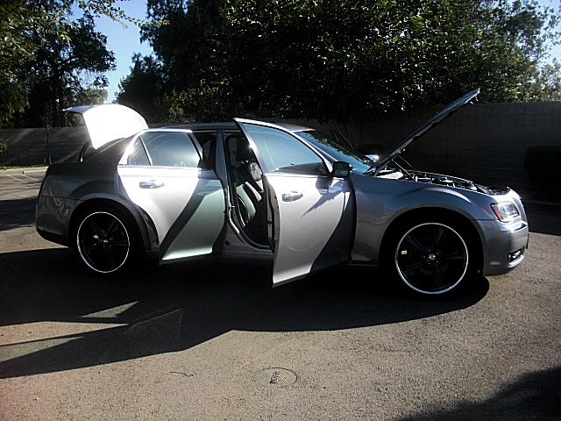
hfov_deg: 51.4
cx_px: 280
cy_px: 210
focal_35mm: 36
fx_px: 583
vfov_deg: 39.7
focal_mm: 6.3
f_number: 2.8
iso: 50
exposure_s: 1/800
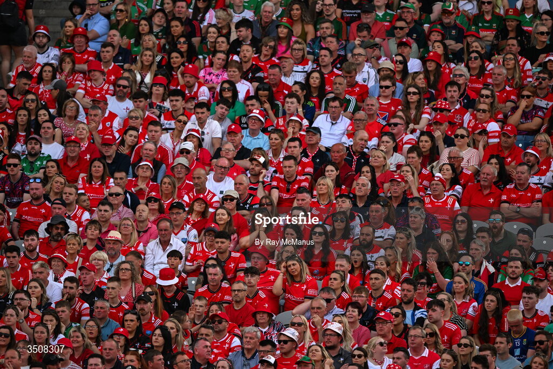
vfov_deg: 2.3
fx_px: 9217
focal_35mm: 600
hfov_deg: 3.4
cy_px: 184
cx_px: 276
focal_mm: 600
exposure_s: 1/2500
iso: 1000
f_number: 4
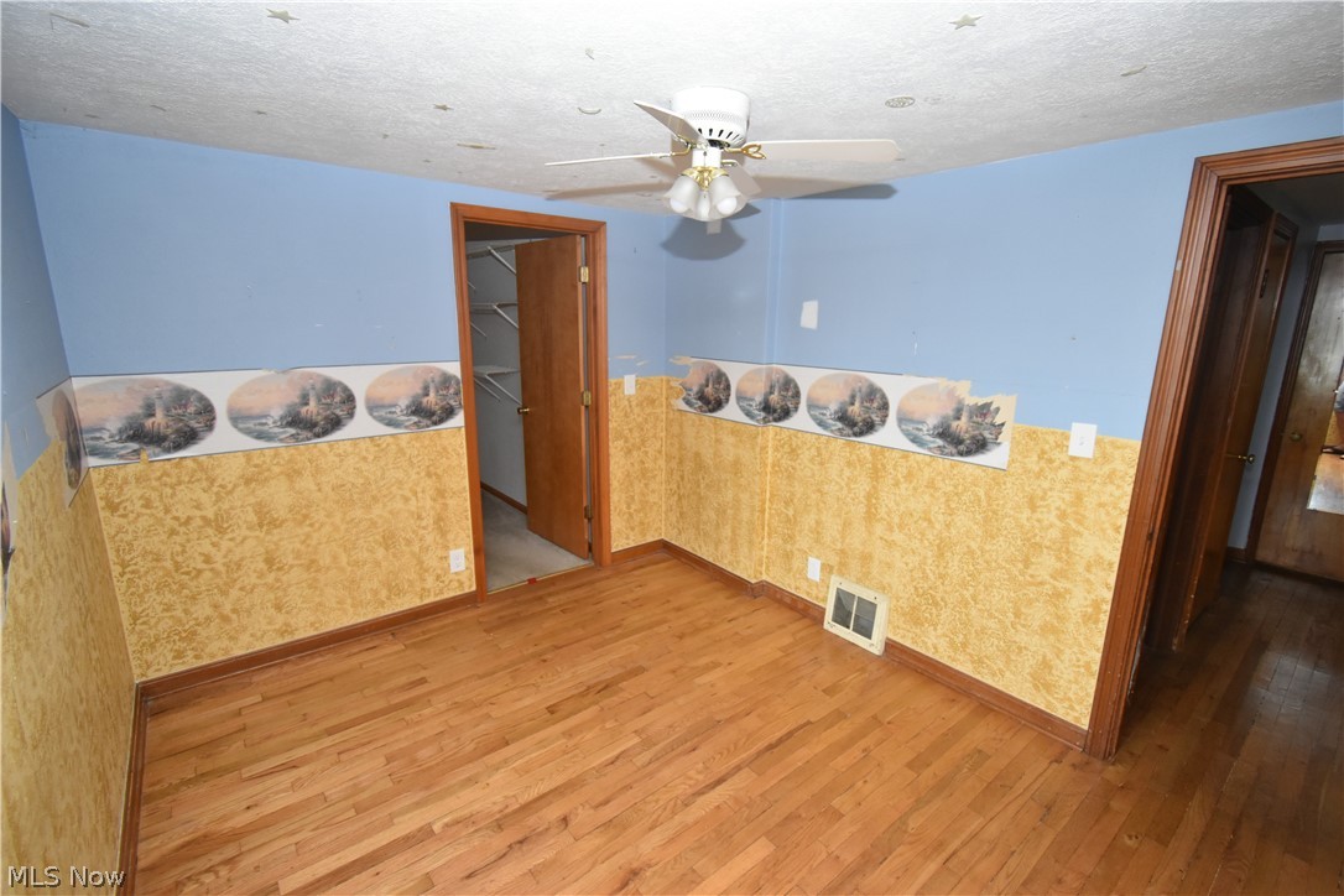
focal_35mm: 15
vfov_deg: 77.3
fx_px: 560
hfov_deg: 100.4
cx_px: 672
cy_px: 448
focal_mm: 10
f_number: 4.5
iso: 1250
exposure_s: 1/125
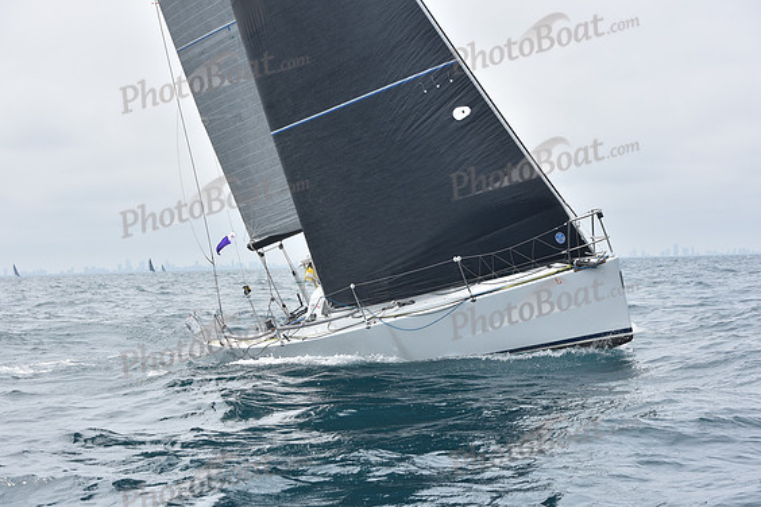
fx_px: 1522
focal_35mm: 72
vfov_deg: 18.9
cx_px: 380
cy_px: 254
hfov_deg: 28.1
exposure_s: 1/800
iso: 250
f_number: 8
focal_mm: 70
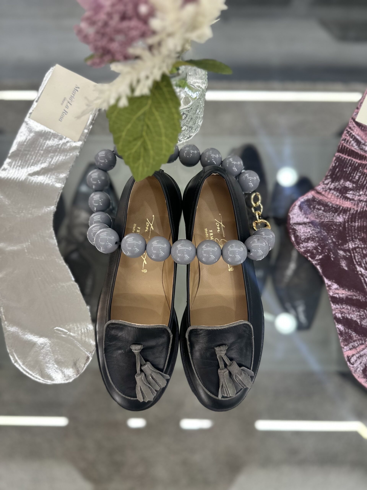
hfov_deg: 56.8
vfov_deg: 71.6
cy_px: 245
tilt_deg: -88.4
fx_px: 339
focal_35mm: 24
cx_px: 184
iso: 160
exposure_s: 1/100
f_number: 1.78
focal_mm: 6.86
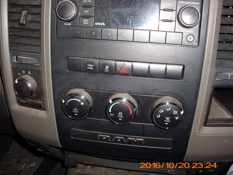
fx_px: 242
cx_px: 116
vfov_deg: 39.7
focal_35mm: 36
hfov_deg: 51.4
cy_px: 88
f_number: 3.1
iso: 100
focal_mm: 6.3
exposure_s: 1/60
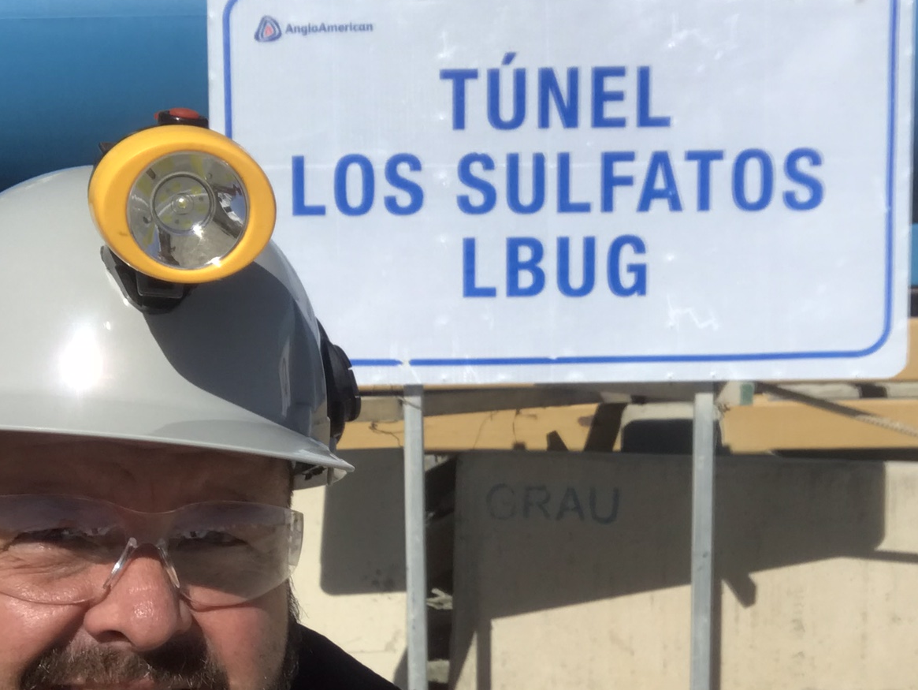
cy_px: 460
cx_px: 512
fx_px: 1486
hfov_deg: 34.3
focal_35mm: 56
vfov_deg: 26.0
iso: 25
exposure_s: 1/1996
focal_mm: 2.87
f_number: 2.2
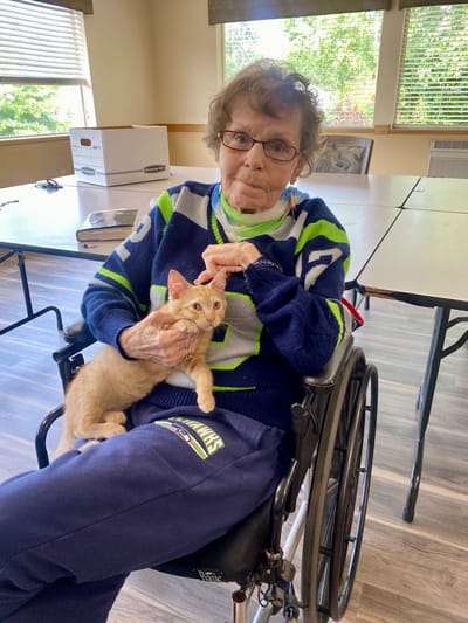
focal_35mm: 26
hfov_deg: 53.1
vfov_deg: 67.3
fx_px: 468
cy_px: 312
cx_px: 234
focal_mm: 4.25
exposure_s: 1/120
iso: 100
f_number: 1.8
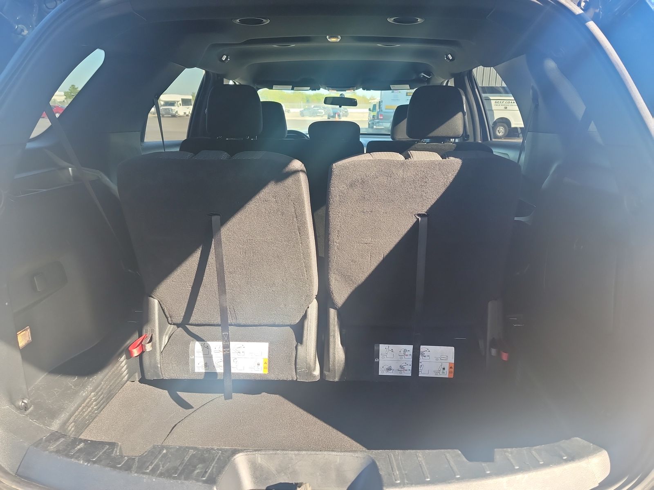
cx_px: 327
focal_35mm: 24
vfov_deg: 56.8
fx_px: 453
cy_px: 245
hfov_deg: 71.6
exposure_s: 1/59
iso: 54
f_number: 1.8
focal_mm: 6.7
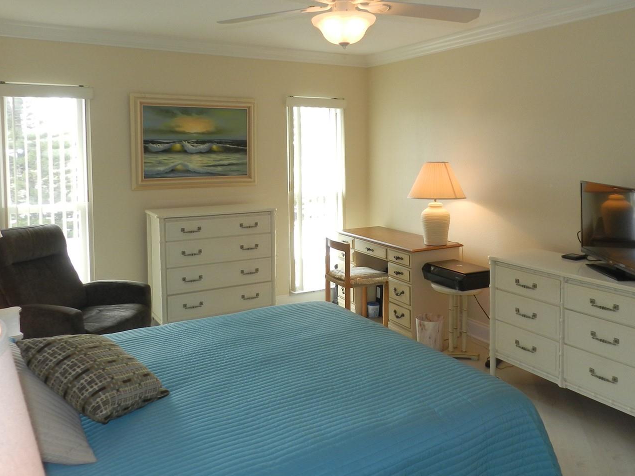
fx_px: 532
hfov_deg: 61.6
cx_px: 335
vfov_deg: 47.8
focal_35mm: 29
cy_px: 180
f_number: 3.4
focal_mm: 4
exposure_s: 1/50
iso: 160
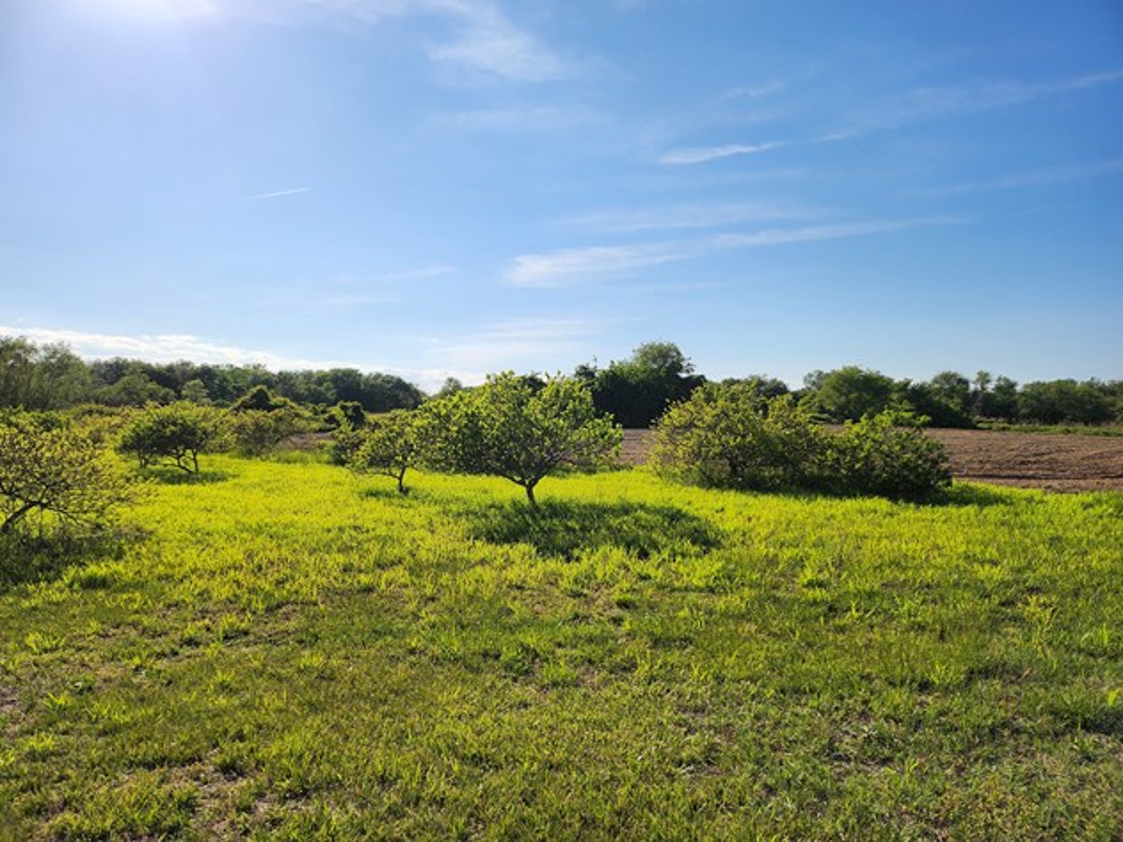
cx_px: 562
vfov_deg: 56.8
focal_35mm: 24
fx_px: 779
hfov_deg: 71.6
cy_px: 421
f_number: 1.8
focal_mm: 5
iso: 50
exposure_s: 1/6423
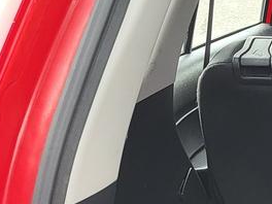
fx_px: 990
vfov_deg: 11.4
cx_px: 528
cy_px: 270
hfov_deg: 13.6
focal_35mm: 126
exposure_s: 1/120
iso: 50
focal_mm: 5.4
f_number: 1.8
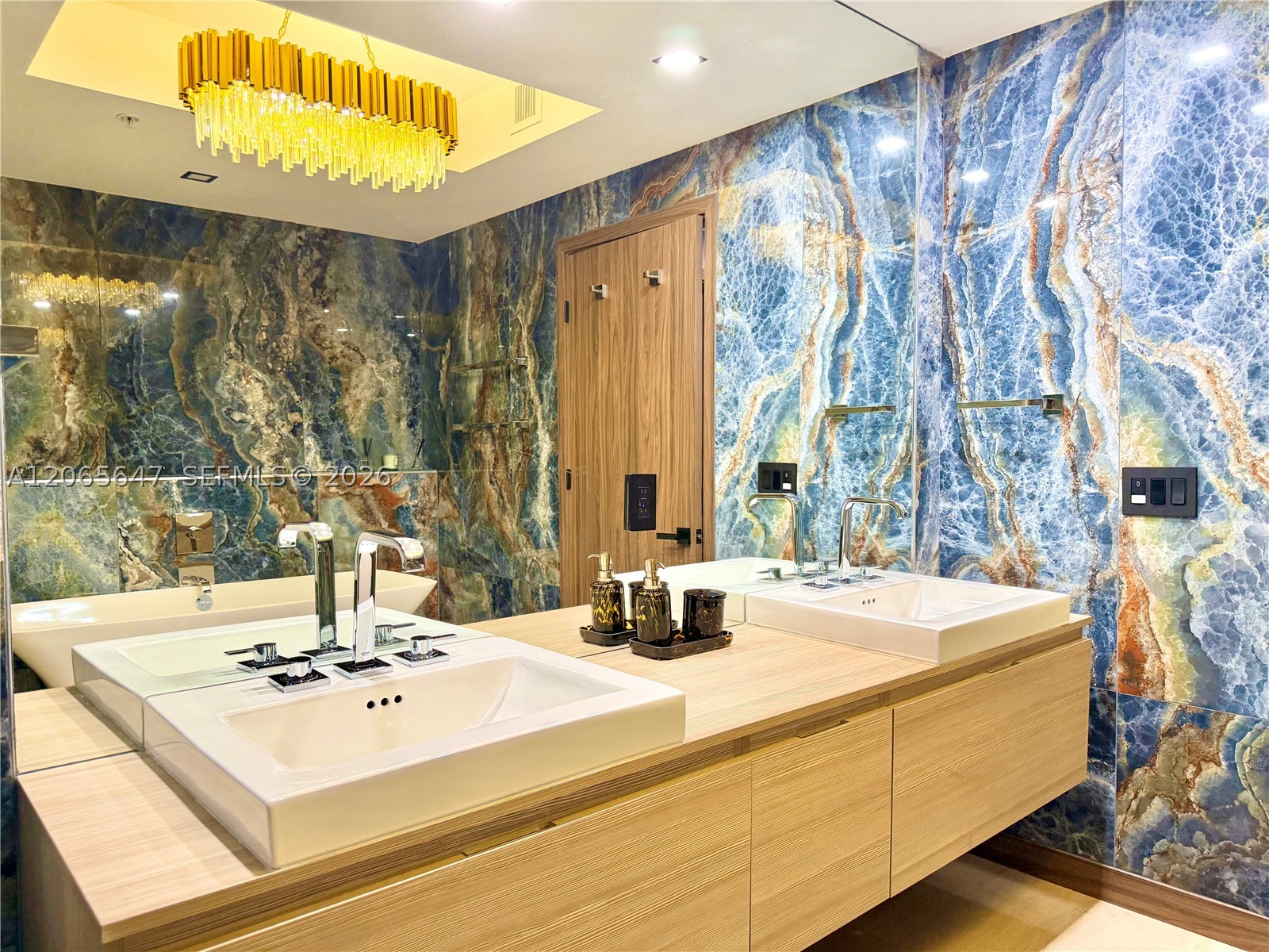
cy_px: 476
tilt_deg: -2.6
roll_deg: +0.6
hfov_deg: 71.6
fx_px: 880
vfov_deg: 56.8
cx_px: 634
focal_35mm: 24
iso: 320
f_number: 1.78
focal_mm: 6.76
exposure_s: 1/120
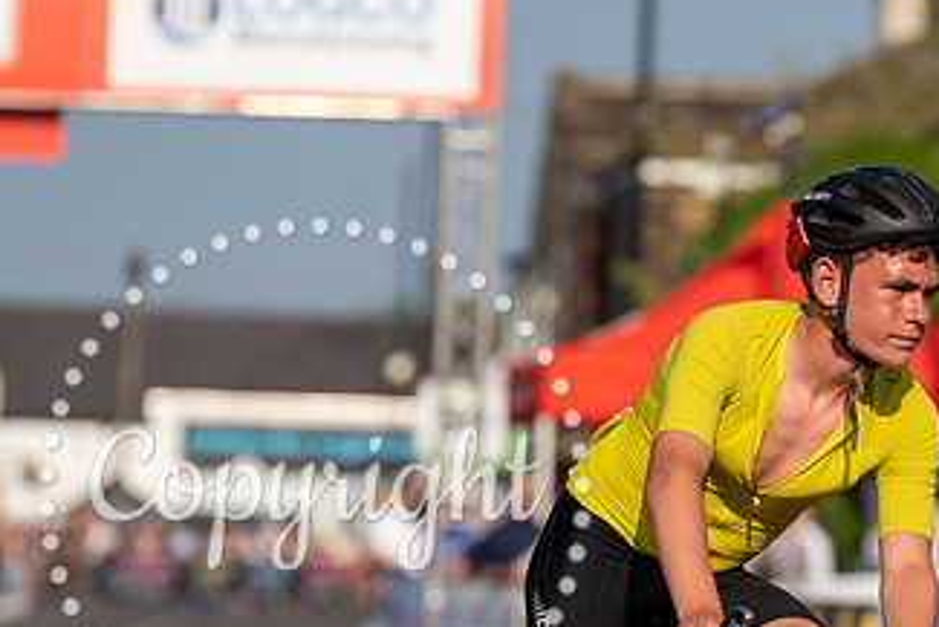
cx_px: 769
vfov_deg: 4.0
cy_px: 342
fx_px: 9028
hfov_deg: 5.9
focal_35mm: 346
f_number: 4.5
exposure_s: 1/1000
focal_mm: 194
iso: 160
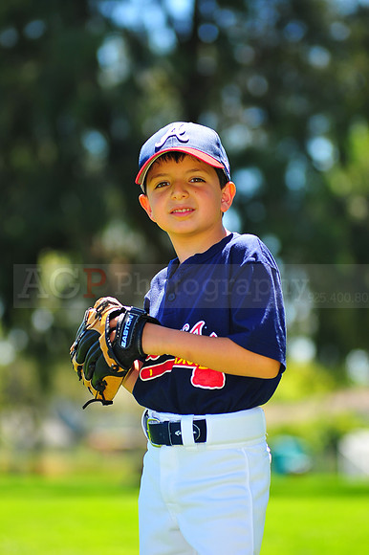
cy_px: 278
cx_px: 184
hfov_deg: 7.6
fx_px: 2771
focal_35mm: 180
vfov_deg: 11.4
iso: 200
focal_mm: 180
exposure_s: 1/400
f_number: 5
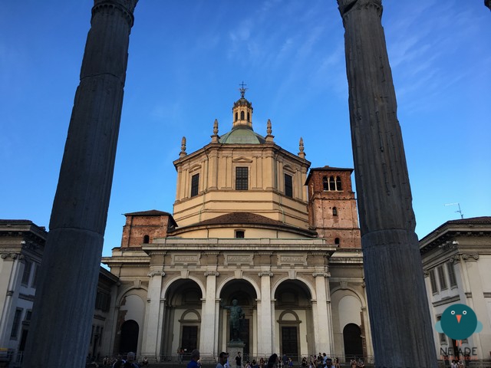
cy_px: 184
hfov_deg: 61.7
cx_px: 246
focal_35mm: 29
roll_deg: -0.6
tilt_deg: +20.6
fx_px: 411
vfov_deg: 48.2
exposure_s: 1/100
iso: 25
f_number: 2.2
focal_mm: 4.15
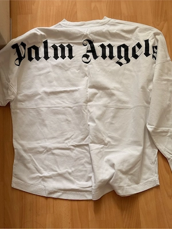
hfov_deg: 30.3
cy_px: 114
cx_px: 86
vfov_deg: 39.7
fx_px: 318
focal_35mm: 48
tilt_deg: -77.3
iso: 100
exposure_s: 1/121
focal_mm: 6.76
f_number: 1.78
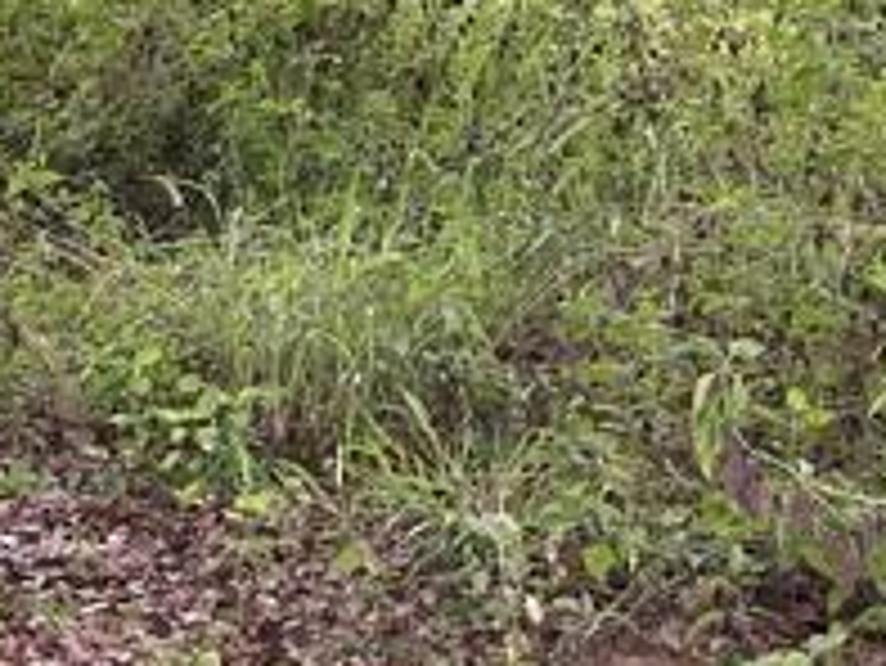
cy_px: -227
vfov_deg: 14.5
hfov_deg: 20.2
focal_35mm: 97
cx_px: 526
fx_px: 2484
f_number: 1.8
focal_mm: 3
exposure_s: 1/124
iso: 16
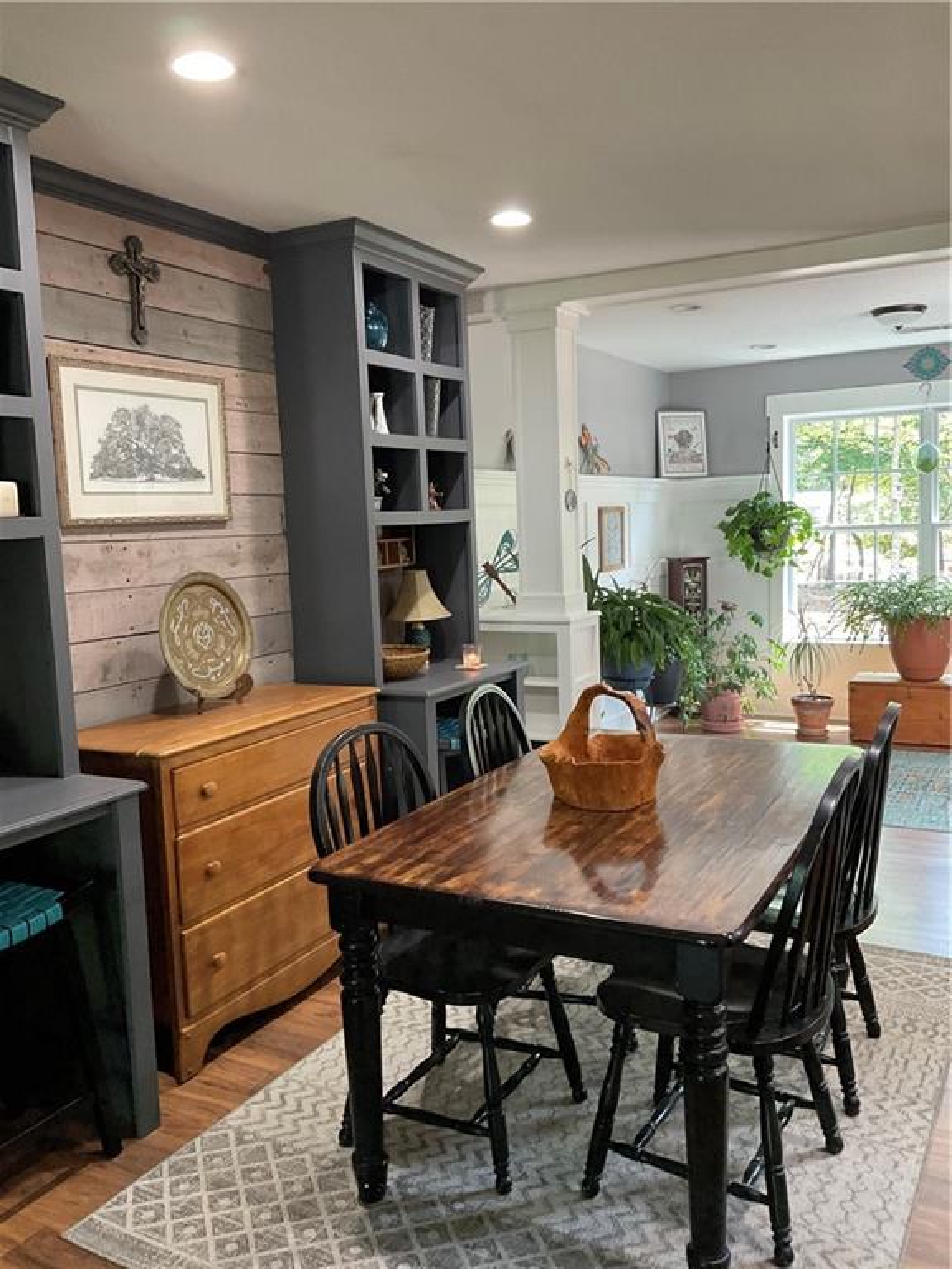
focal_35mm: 29
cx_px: 476
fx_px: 1063
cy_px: 634
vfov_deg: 61.7
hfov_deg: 48.2
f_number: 1.8
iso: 125
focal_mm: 3
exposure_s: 1/60
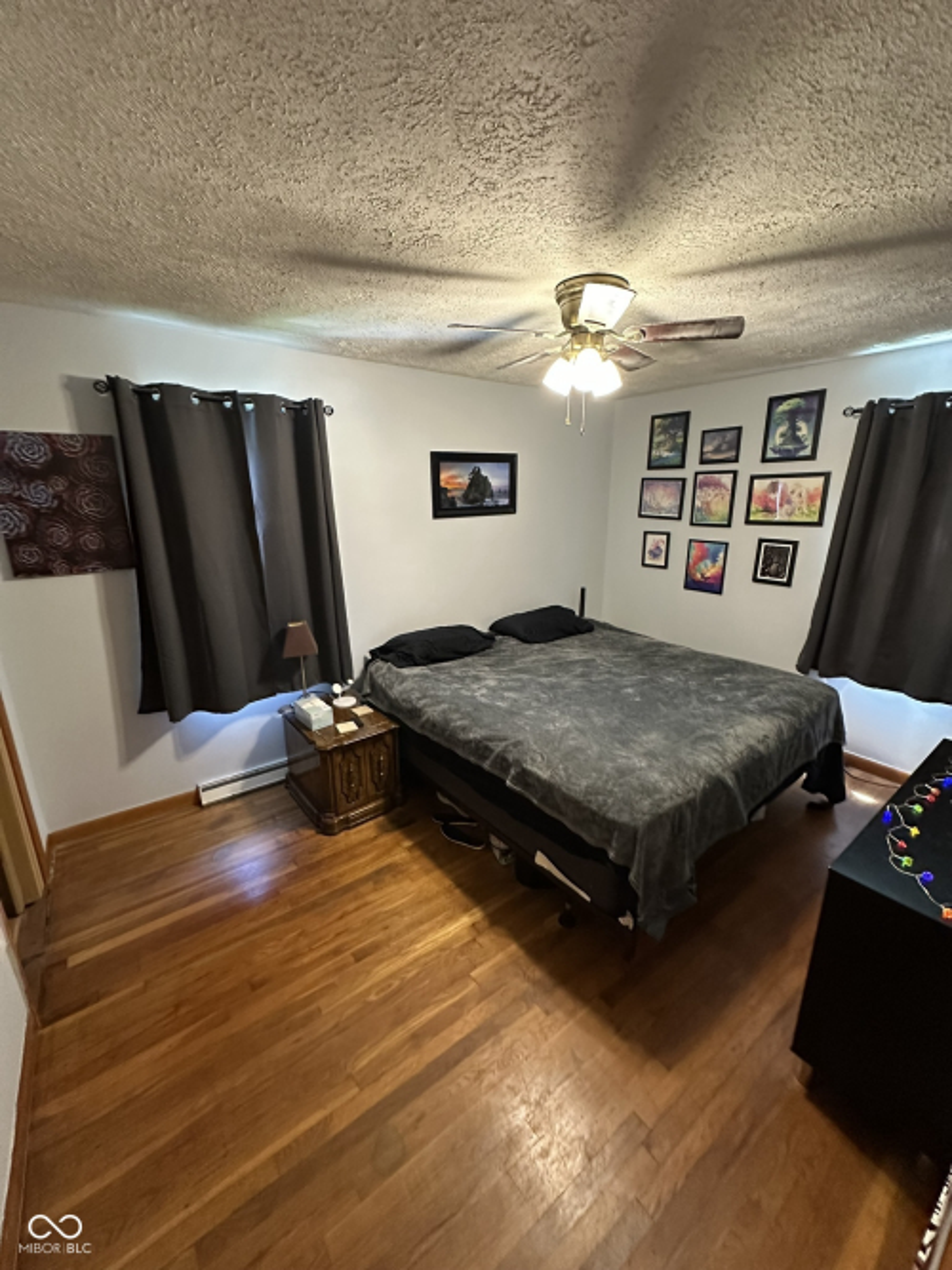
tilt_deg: -14.8
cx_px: 476
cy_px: 635
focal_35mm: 14
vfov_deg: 102.1
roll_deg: +0.0
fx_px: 514
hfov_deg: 85.7
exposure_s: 1/60
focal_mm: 2.22
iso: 640
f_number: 2.2
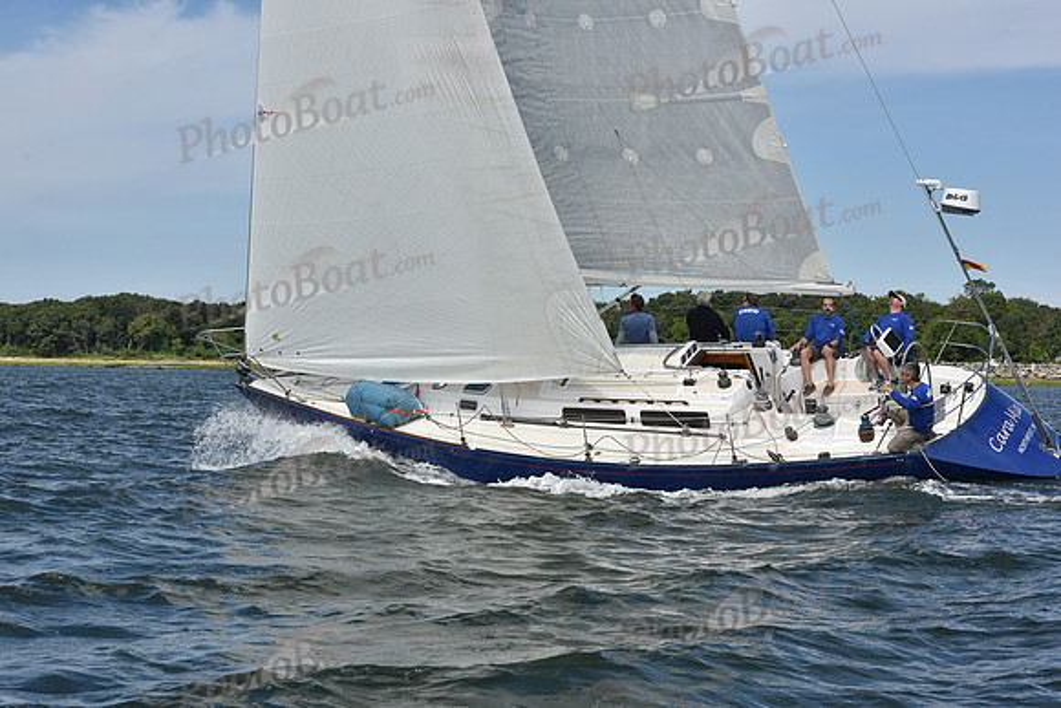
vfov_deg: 19.5
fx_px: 2063
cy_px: 354
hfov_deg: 28.8
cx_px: 530
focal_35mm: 70
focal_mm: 70
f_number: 10
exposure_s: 1/1000
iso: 320
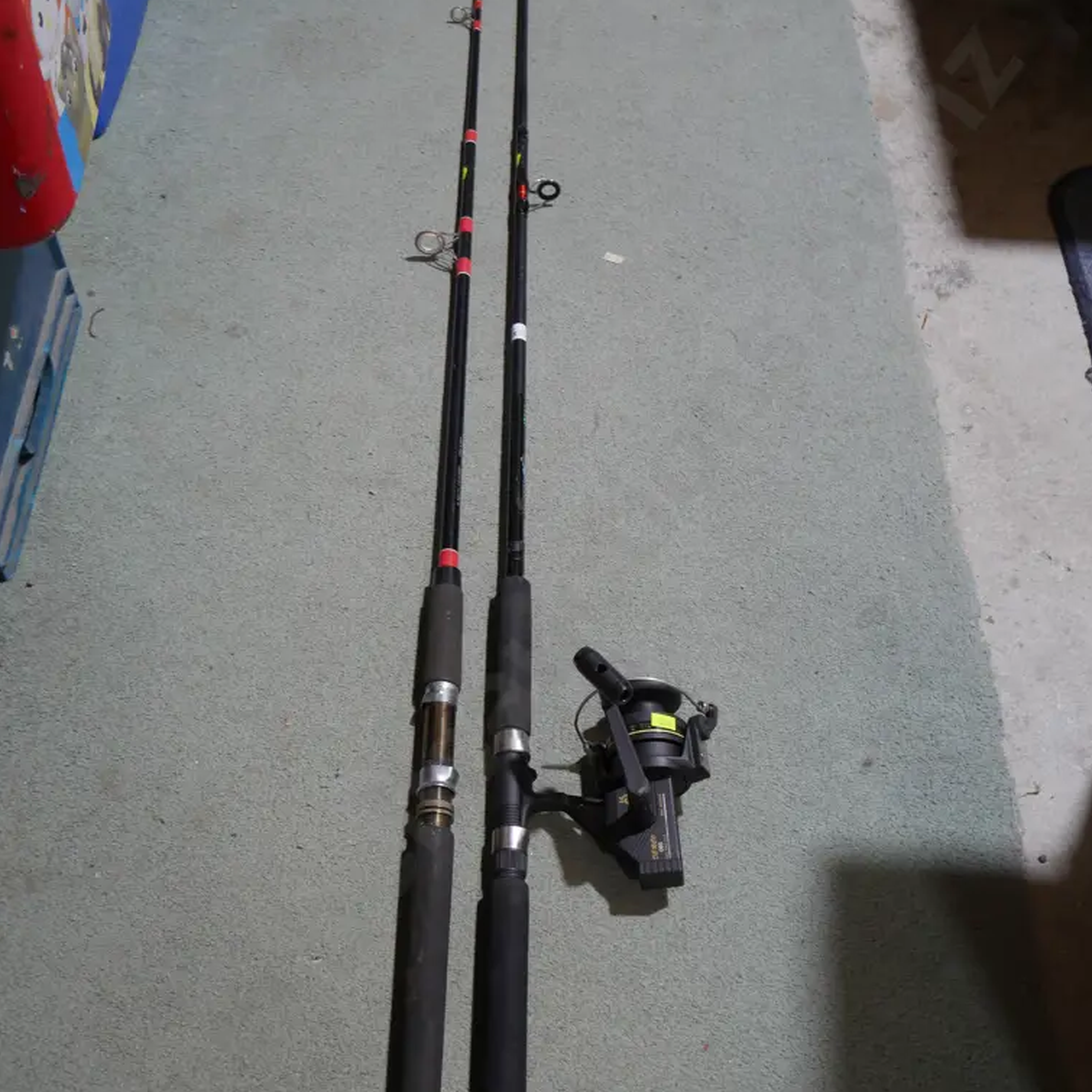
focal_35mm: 36
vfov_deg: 45.9
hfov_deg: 46.0
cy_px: 636
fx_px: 1285
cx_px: 553
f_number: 3.6
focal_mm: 15
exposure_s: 1/60
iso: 400
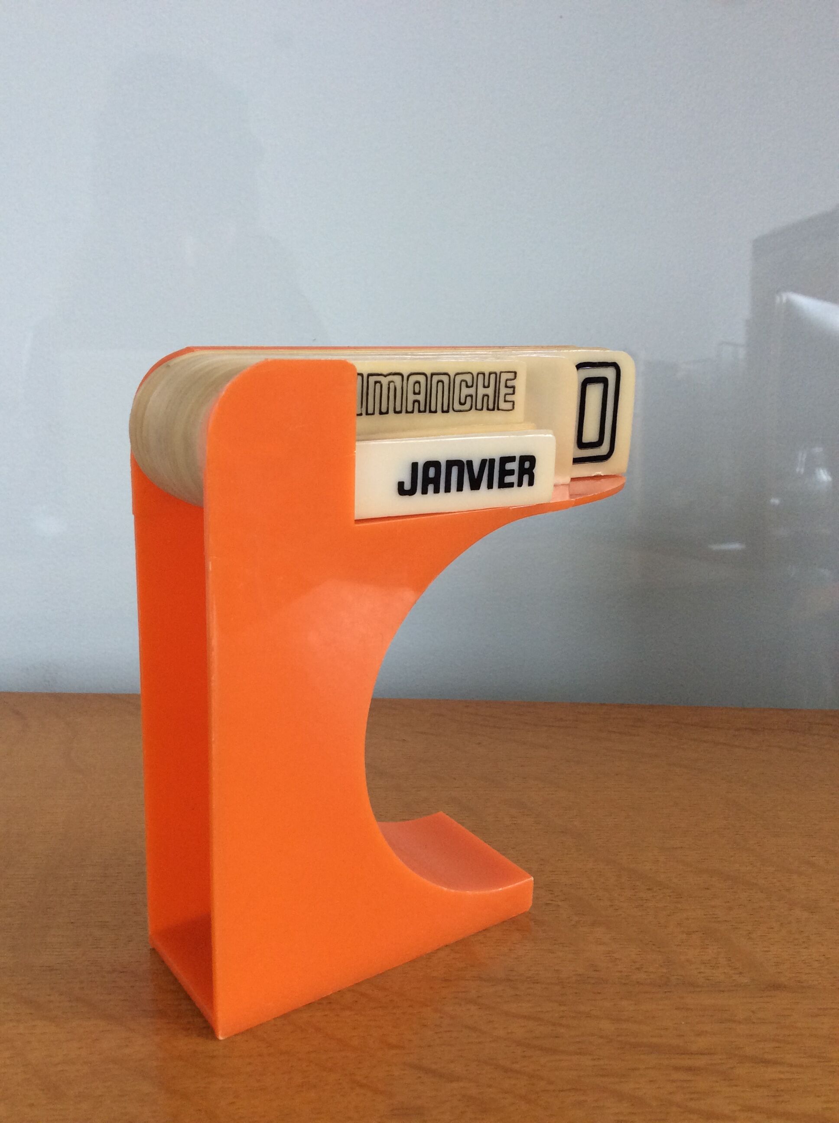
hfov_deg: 44.1
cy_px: 562
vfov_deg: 56.9
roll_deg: +0.5
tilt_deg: -14.2
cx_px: 420
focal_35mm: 32
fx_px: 1037
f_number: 2.4
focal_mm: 3.3
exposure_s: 1/25
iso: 80
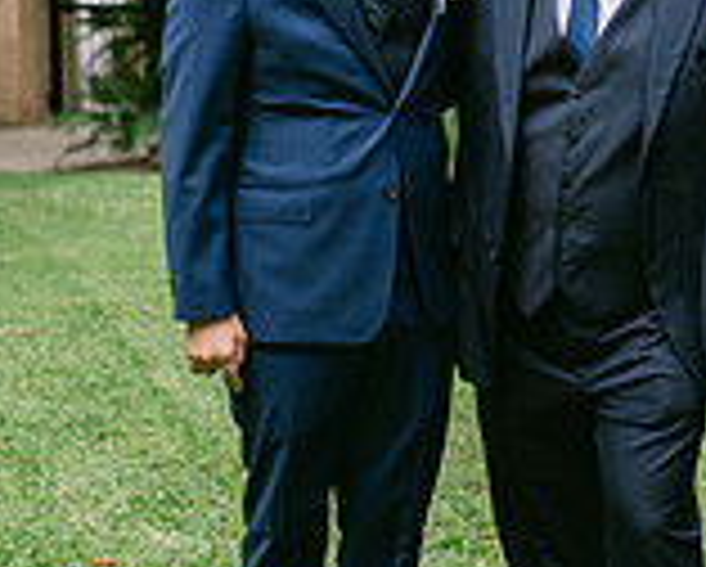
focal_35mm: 94
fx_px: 1967
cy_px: 22
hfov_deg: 20.1
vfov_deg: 16.1
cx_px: 589
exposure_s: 1/2000
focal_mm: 35
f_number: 1.4
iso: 100
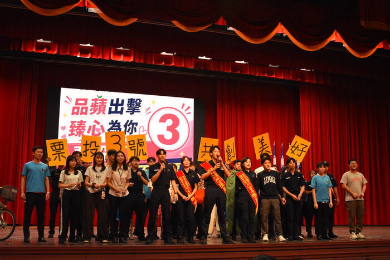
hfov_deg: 46.4
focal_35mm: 42
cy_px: 130
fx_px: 455
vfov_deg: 31.9
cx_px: 195
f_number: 6.7
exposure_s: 1/125
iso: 2200
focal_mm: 28
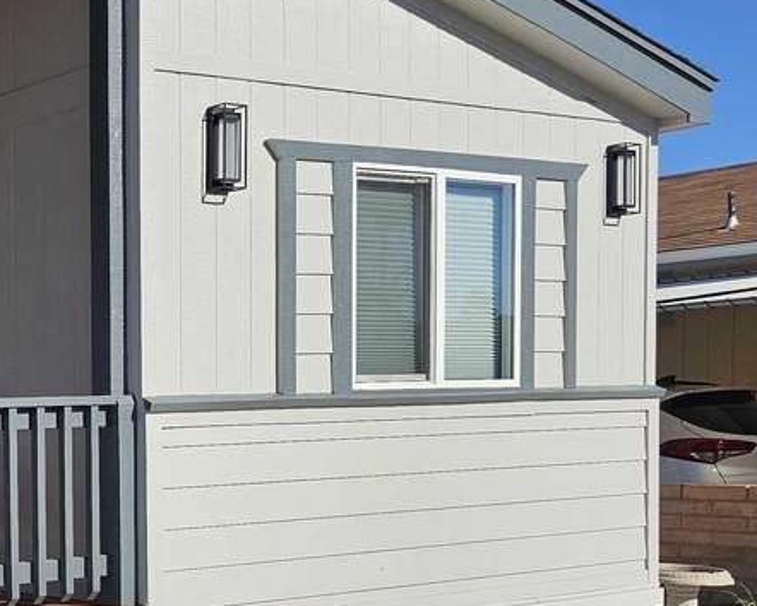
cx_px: -283
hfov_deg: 24.5
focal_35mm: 65
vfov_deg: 22.9
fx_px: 1457
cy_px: 539
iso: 12
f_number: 1.7
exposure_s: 1/1588
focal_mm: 6.3
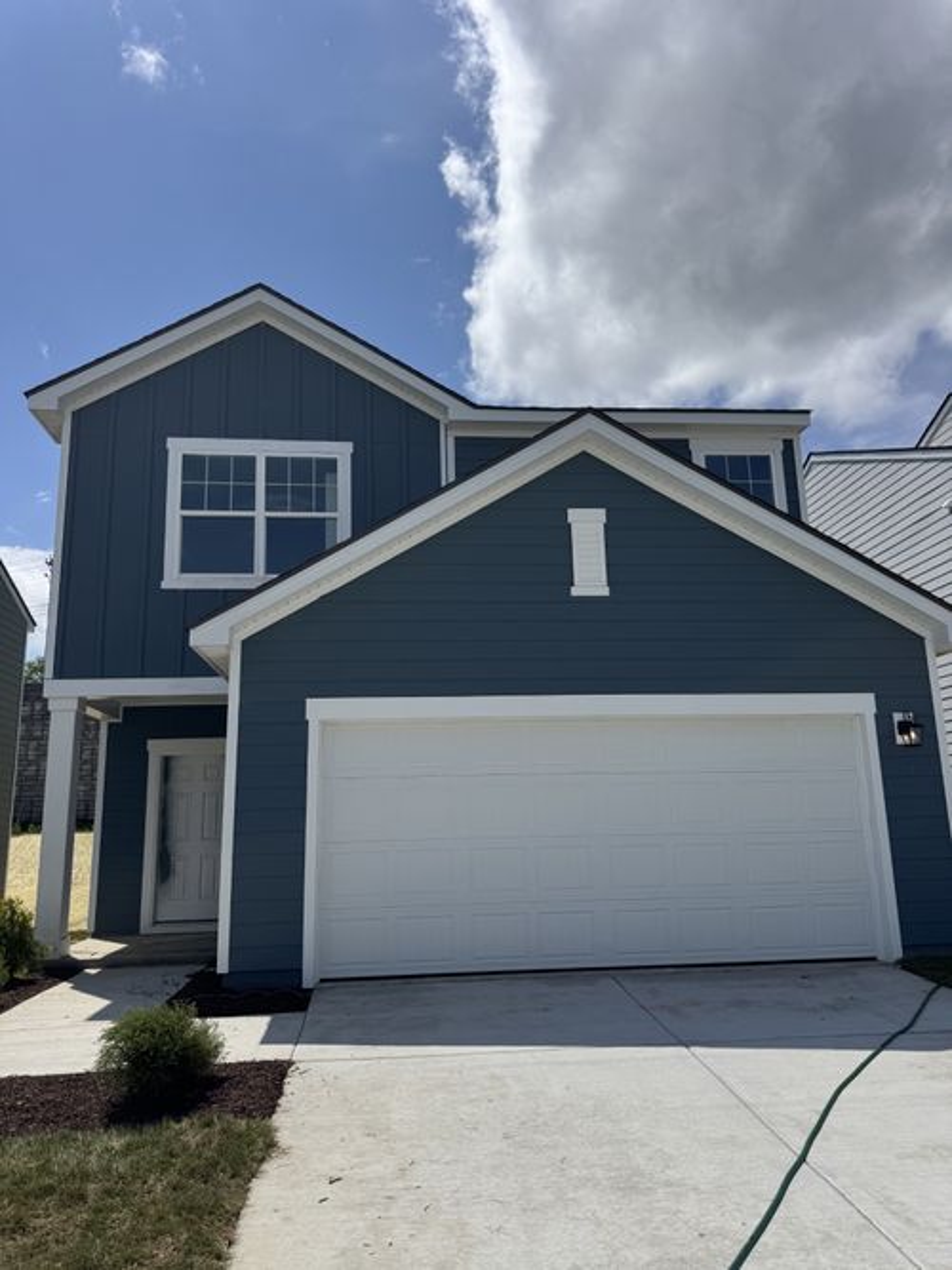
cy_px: 635
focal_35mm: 24
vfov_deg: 71.6
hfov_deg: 56.8
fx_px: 880
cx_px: 476
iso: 80
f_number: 1.78
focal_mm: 6.76
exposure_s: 1/10417
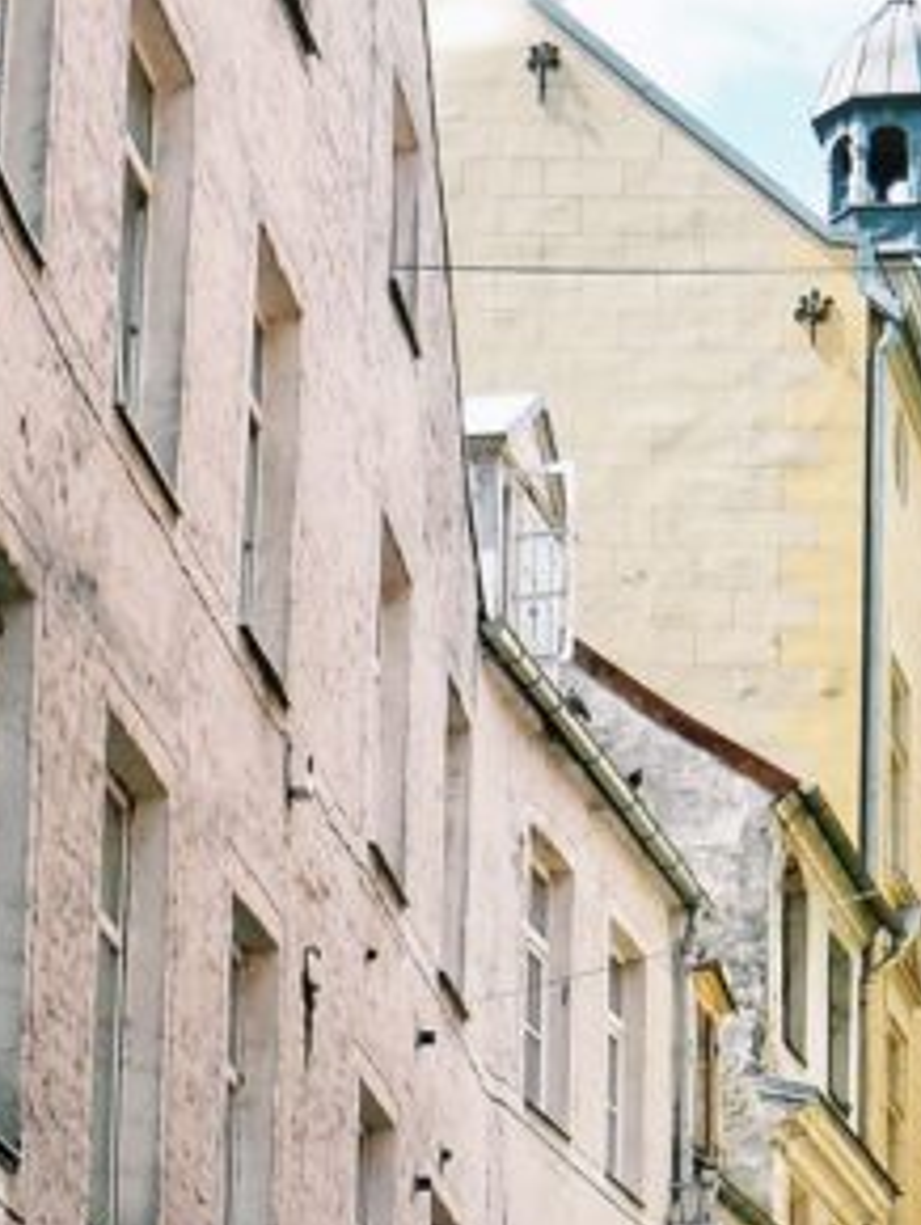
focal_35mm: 127
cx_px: 1022
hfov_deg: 11.5
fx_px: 4499
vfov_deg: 15.2
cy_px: 1276
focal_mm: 6
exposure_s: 1/250
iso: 100
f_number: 5
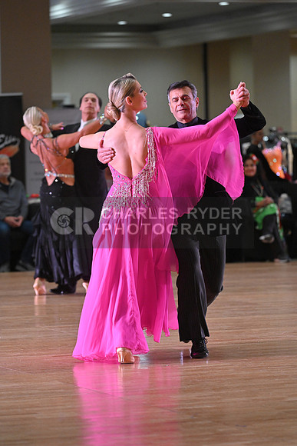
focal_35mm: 175
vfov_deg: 11.7
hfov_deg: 7.9
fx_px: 2164
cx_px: 148
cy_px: 223
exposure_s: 1/400
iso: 3200
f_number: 5
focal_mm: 175
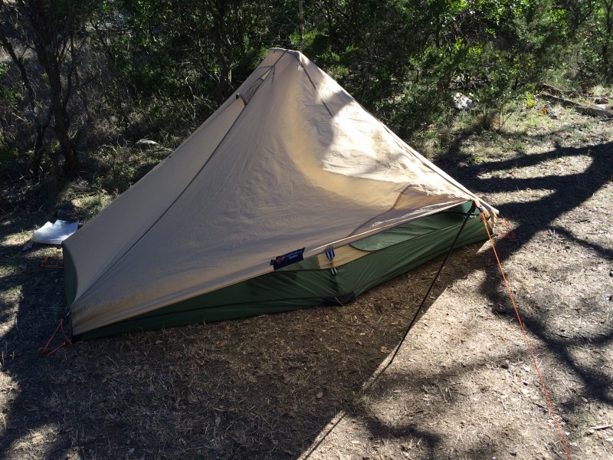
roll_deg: +0.8
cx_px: 306
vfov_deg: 48.2
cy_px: 230
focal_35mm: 29
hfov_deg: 61.7
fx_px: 514
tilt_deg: -29.8
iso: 32
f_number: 2.2
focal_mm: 4.15
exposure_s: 1/540
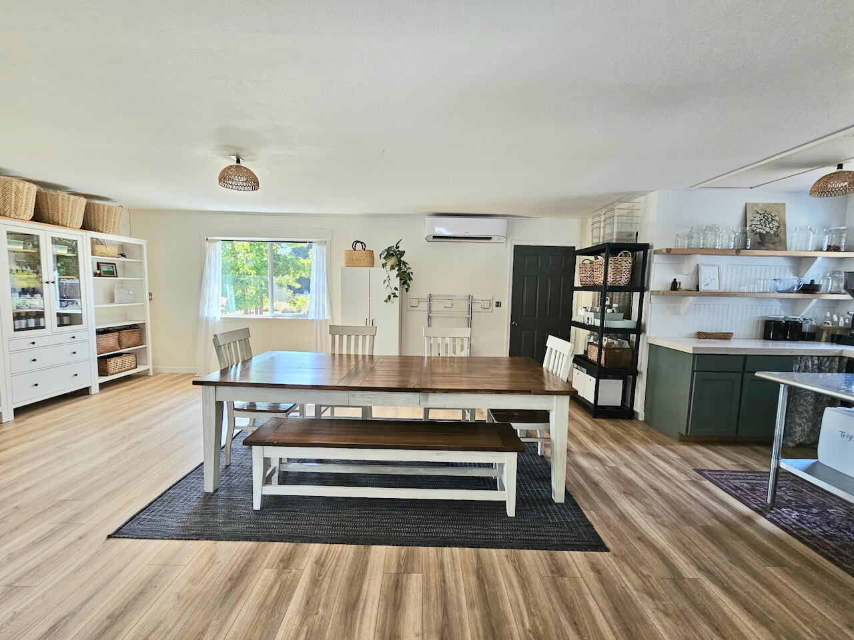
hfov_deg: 106.2
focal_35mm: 13
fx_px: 321
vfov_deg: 89.9
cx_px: 427
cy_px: 320
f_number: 2.2
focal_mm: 2.2
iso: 125
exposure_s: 1/60.2
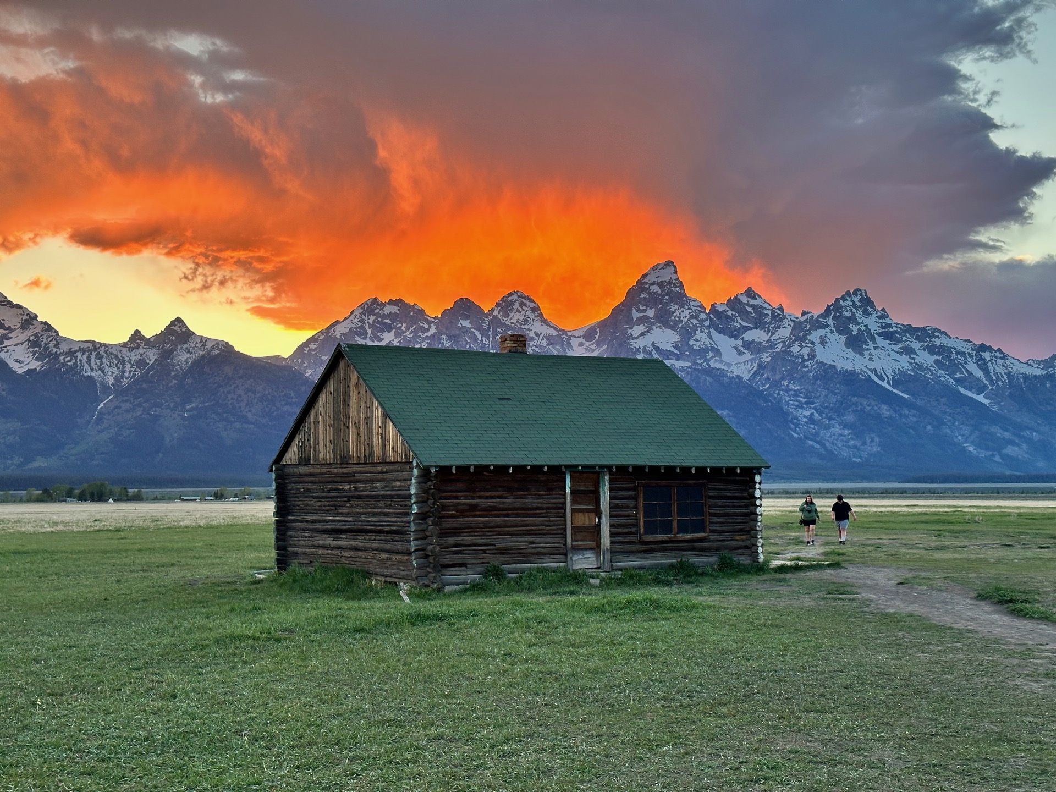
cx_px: 528
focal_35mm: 48
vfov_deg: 30.3
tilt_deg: +2.8
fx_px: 1464
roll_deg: -0.3
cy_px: 396
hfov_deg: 39.7
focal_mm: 6.86
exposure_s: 1/155
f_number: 1.78
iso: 80
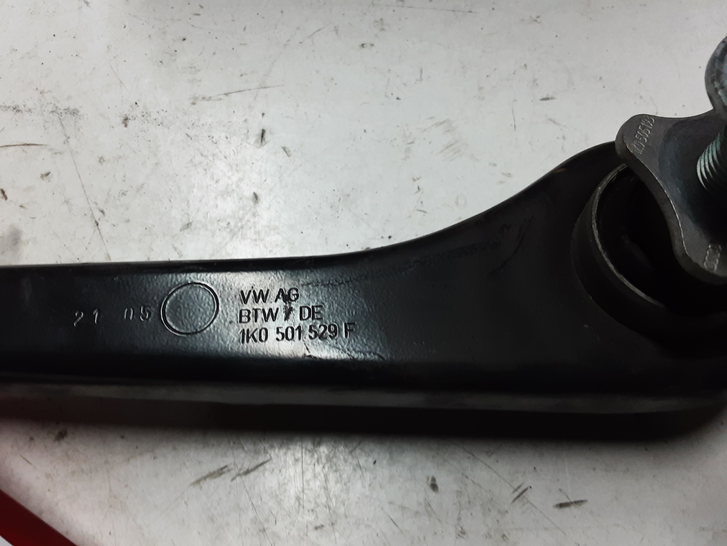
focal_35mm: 27
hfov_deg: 65.3
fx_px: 567
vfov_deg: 51.4
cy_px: 273
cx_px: 364
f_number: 1.9
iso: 100
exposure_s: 1/50
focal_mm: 2.91
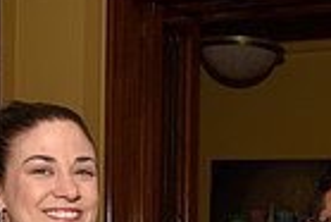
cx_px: 357
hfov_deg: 16.4
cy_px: 388
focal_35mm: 121
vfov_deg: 10.7
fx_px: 1114
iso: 200
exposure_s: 1/60
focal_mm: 29
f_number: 5
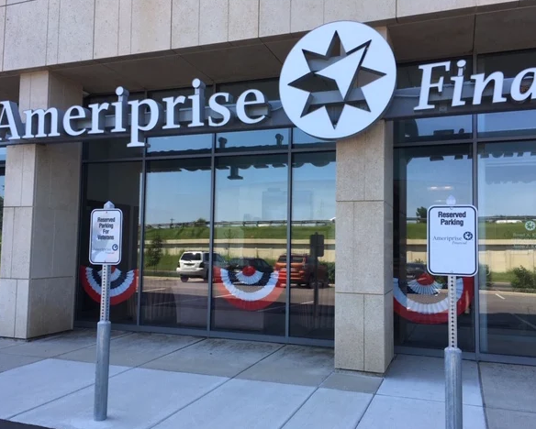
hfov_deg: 57.1
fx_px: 492
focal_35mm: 31
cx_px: 276
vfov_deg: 47.2
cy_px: 214
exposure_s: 1/382
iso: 25
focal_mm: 4.15
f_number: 2.2
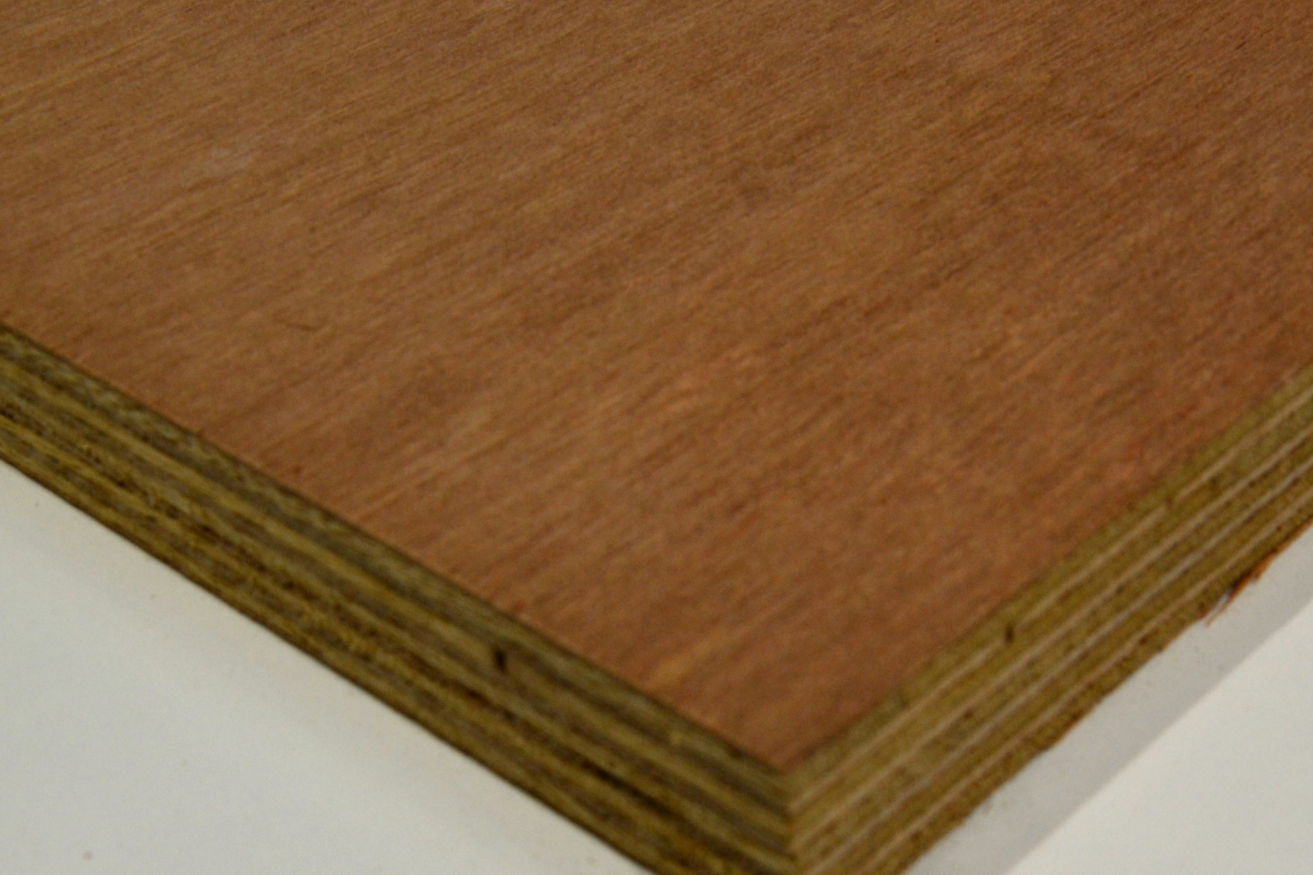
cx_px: 801
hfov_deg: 31.8
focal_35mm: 63
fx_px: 2298
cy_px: 700
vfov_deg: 21.3
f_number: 8
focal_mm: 24
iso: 400
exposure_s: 1/80
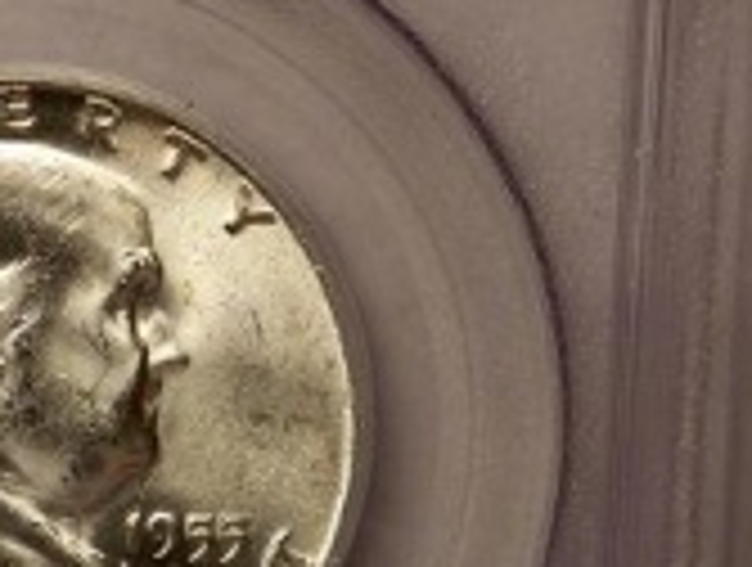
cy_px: 140
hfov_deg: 1.6
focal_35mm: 1254
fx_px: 27301
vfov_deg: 1.2
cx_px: 176
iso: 160
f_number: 4.8
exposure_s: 1/200
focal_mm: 70.2
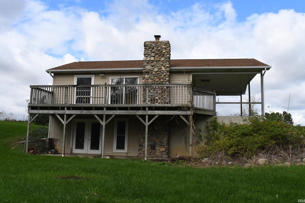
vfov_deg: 41.1
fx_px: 271
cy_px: 99
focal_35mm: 32
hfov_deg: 58.7
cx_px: 153
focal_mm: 21
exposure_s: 1/1250
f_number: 18
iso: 2500
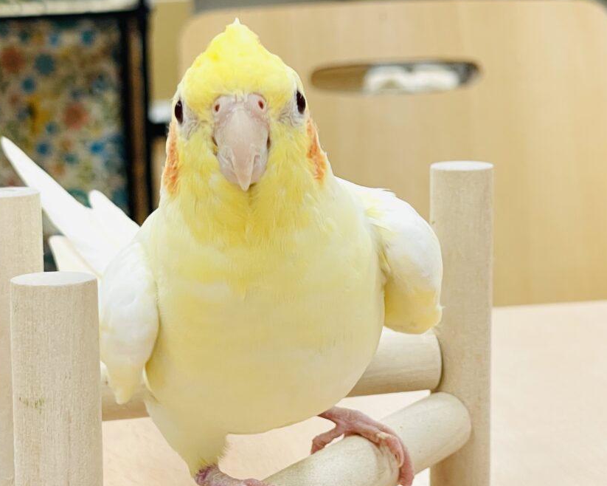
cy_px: 292
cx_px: 243
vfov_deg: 20.7
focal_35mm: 74
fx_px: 1329
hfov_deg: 25.7
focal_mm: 6
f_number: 2
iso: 64
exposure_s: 1/100
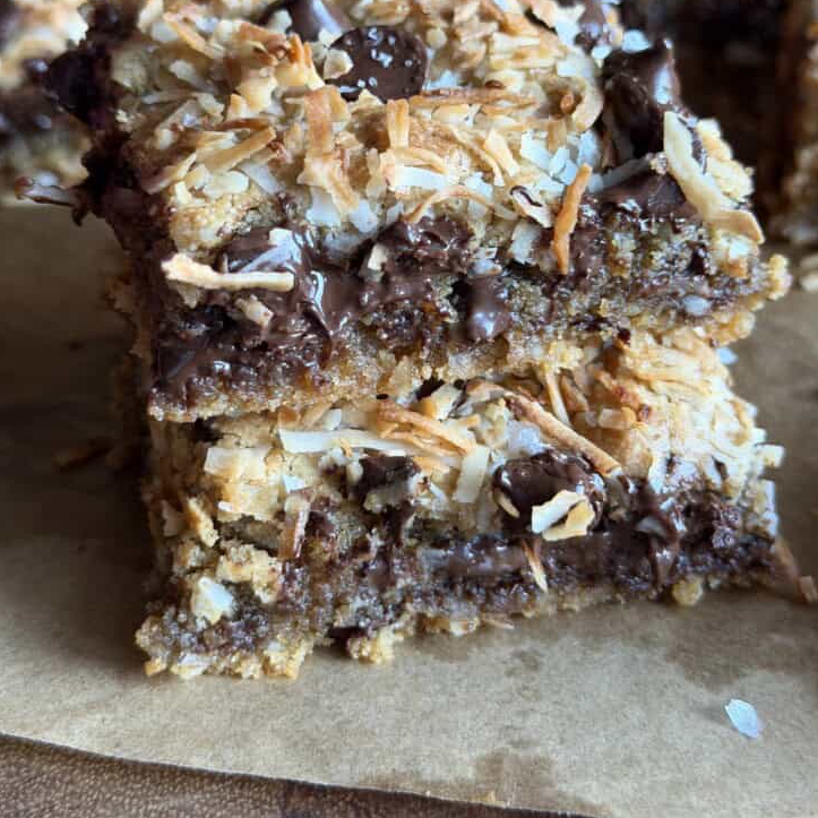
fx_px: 1524
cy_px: 318
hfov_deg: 30.0
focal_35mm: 57
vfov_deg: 30.0
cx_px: 408
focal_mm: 6.8
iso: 250
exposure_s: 1/49
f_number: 1.8
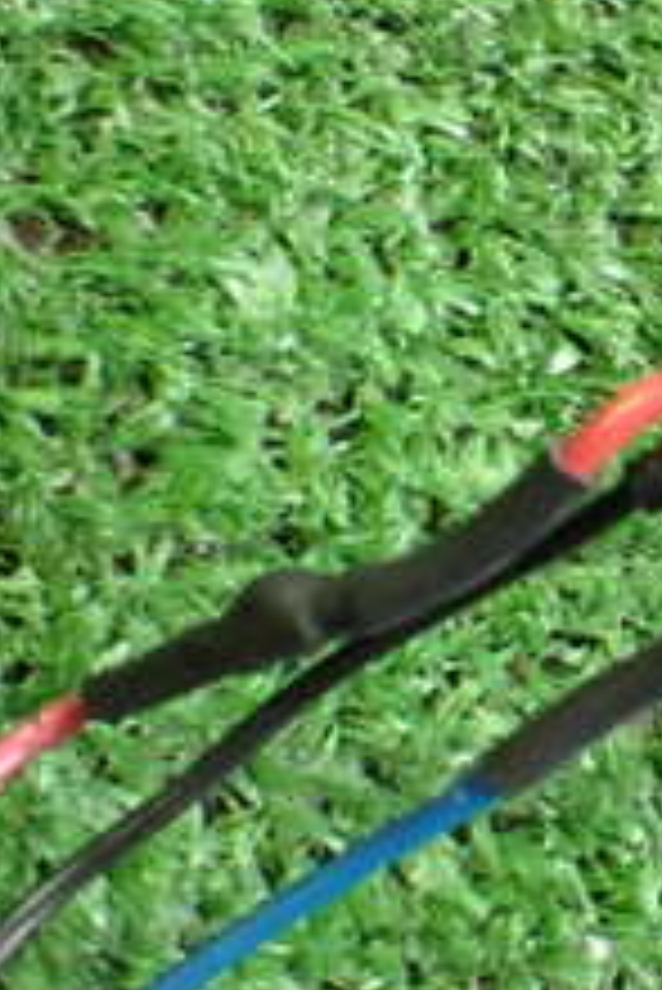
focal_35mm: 85
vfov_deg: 23.9
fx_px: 2341
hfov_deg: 15.0
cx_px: 959
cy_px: 405
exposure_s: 1/50
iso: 800
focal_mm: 5.4
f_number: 2.3
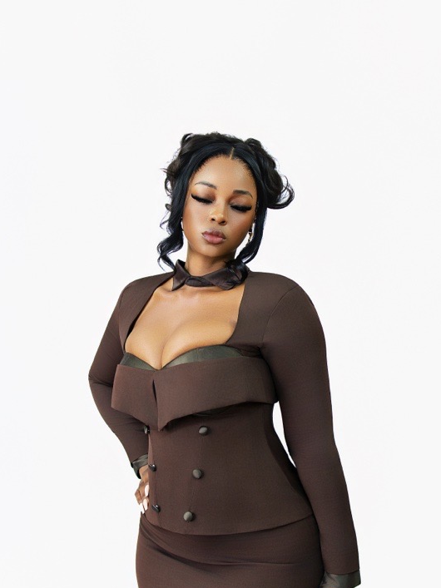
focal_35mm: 49
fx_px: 833
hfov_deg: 29.7
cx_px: 220
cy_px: 319
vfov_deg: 38.9
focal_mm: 30
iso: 100
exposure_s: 1/250
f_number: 2.2
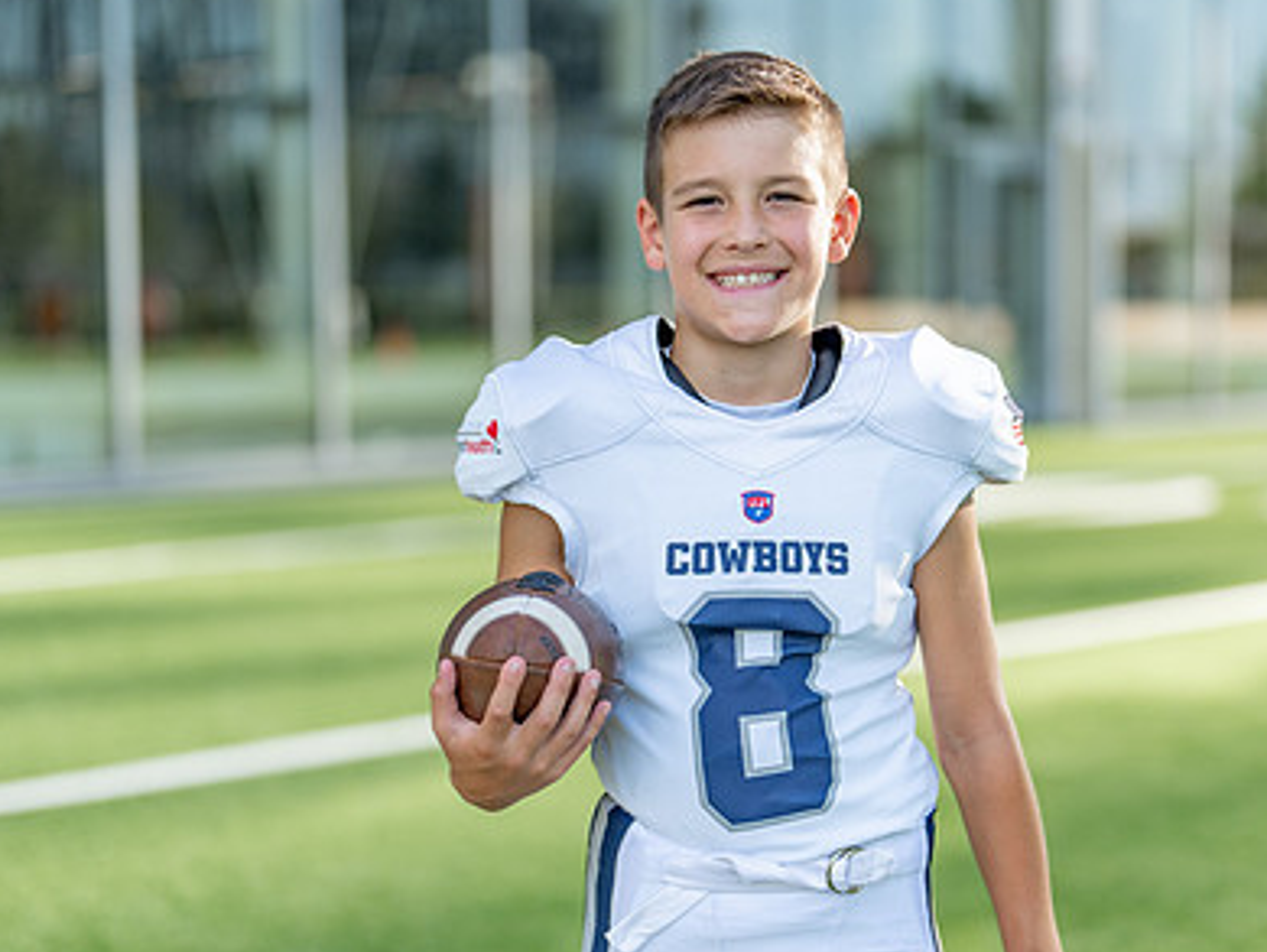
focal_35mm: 77
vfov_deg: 19.1
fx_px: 2820
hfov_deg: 25.3
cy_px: 546
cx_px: 770
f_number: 1.2
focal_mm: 50
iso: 100
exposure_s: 1/2000
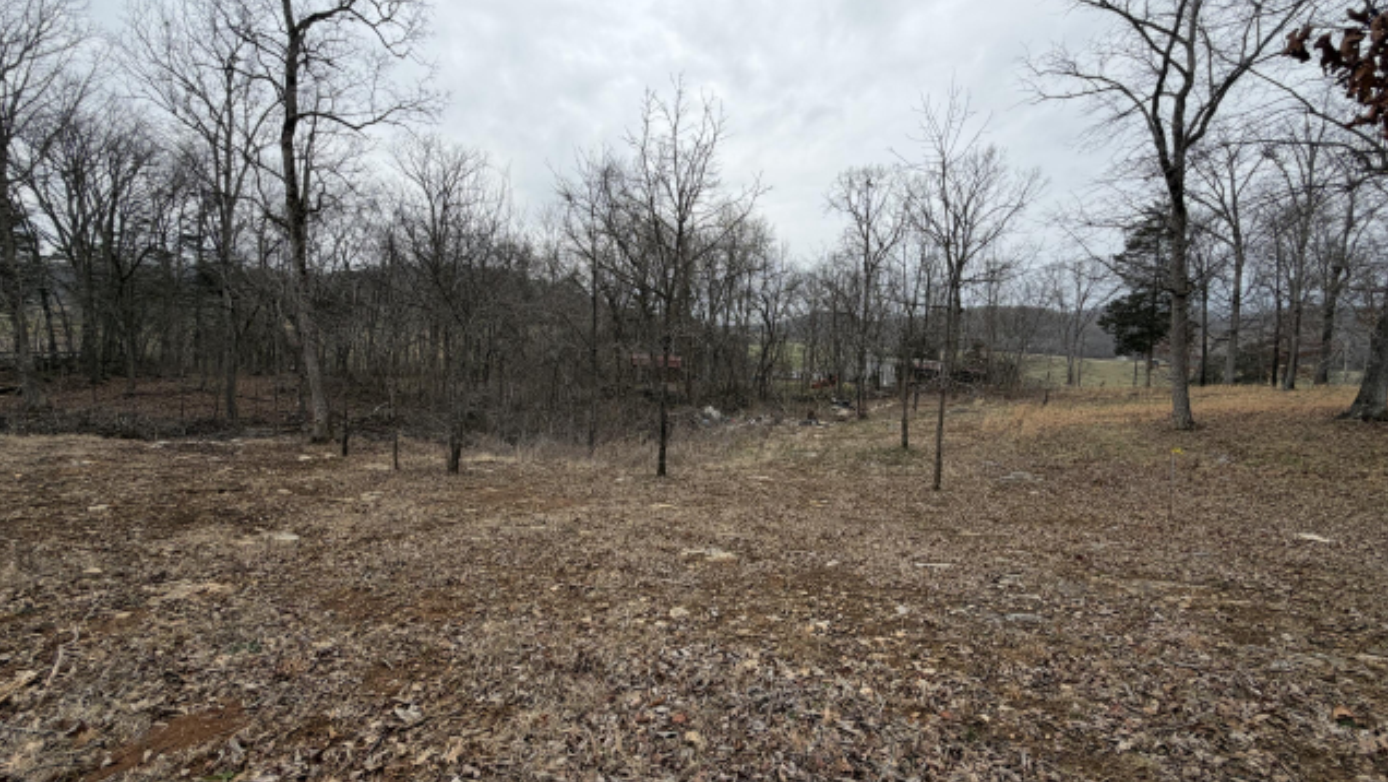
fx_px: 589
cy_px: 369
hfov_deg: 99.3
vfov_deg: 67.1
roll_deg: -3.6
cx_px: 710
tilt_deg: -3.7
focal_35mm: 16
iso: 20
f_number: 2.2
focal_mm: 2.22
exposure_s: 1/928
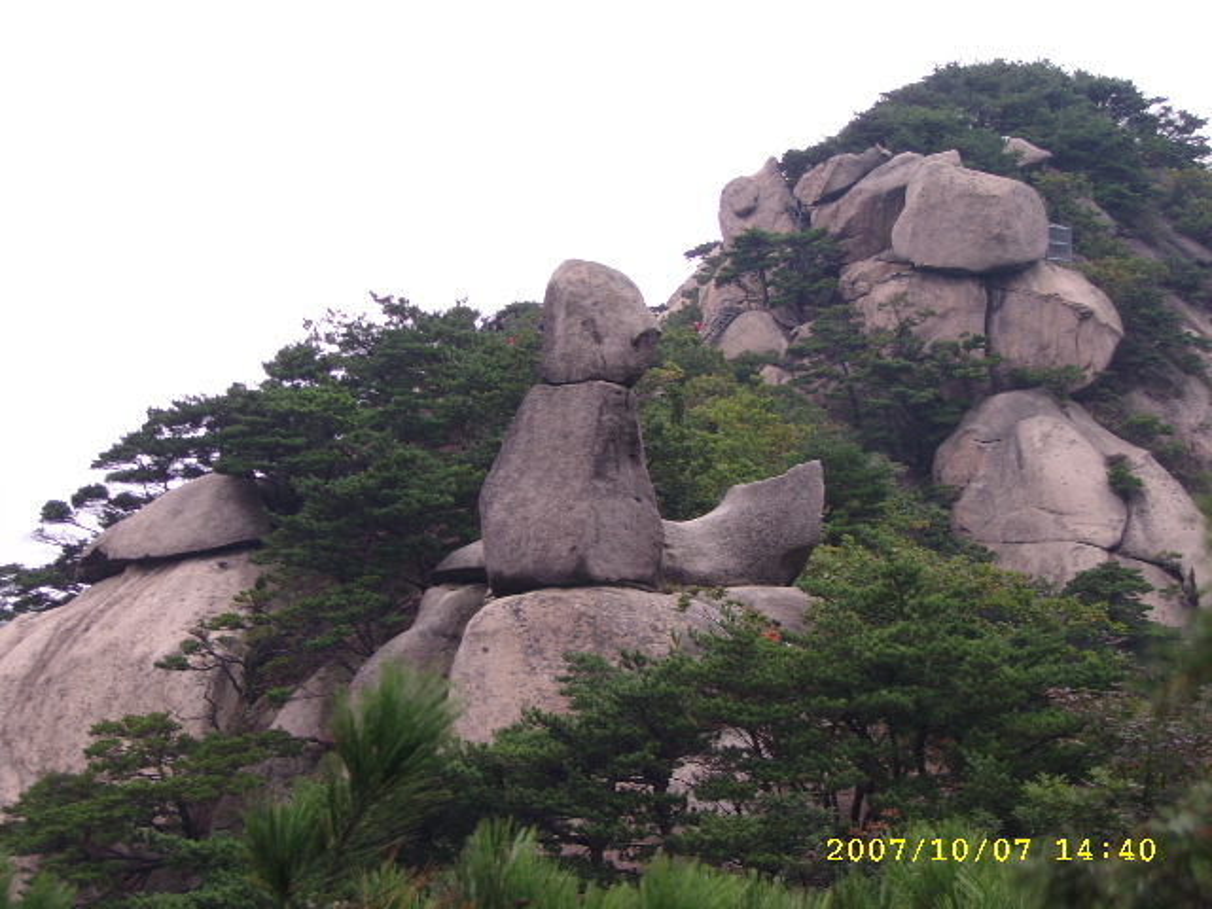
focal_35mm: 74
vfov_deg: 19.9
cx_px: 606
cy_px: 454
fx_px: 2591
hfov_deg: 26.3
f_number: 4
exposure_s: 1/71
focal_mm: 12.33
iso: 100
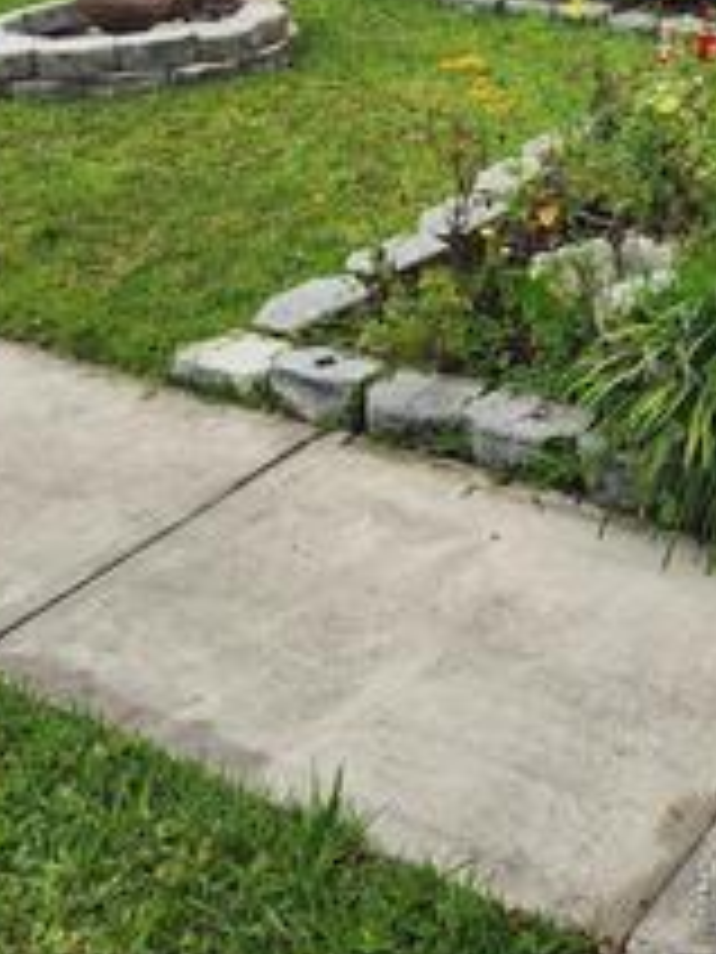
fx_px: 1434
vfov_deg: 34.5
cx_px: 671
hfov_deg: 26.9
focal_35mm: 52
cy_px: 72
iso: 20
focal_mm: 5.4
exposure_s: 1/1186
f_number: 1.8
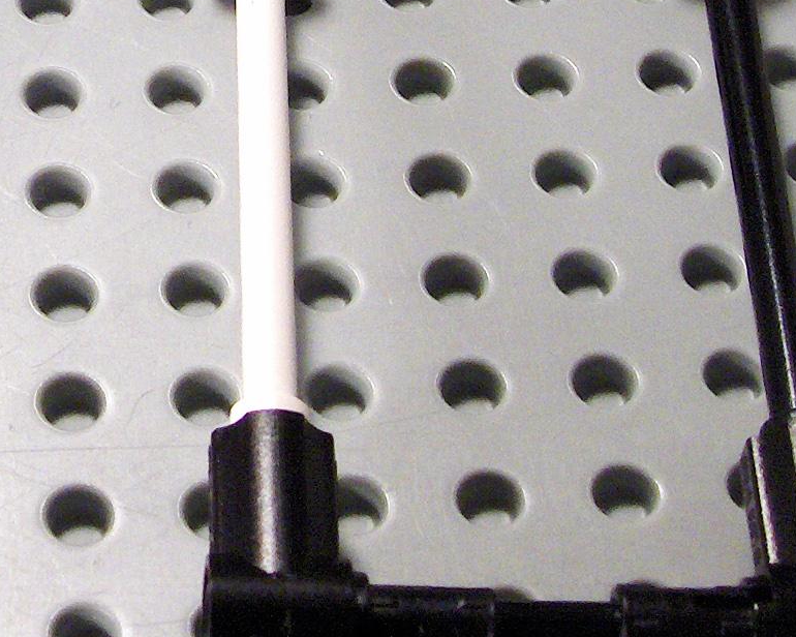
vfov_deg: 10.7
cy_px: -149
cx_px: -134
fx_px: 3322
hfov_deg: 13.3
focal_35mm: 141
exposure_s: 1/64.4
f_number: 4.8
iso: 187
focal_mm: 8
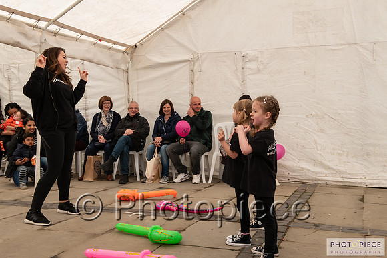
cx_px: 194
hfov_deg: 48.4
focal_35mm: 40
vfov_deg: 33.4
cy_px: 129
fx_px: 430
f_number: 8
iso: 800
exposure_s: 1/320
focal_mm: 40
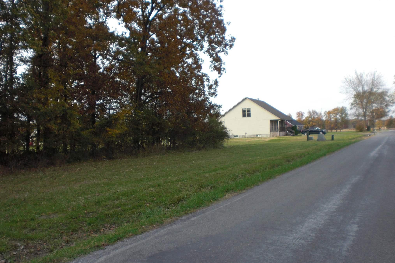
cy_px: 134
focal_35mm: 40
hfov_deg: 48.5
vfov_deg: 33.4
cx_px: 196
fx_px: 439
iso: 64
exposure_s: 1/160
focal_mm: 6.3
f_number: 3.1
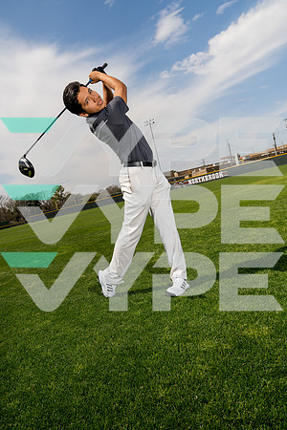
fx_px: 323
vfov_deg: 67.4
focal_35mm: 27
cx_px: 144
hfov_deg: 47.9
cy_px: 215
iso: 100
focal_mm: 27
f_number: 8
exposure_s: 1/250
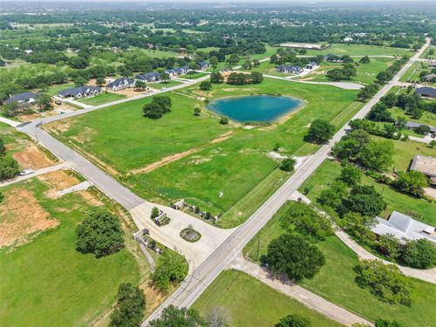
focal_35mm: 24
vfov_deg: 56.8
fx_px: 302
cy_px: 164
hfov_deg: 71.6
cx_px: 218
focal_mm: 8.67
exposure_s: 1/3200
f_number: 1.8
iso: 100
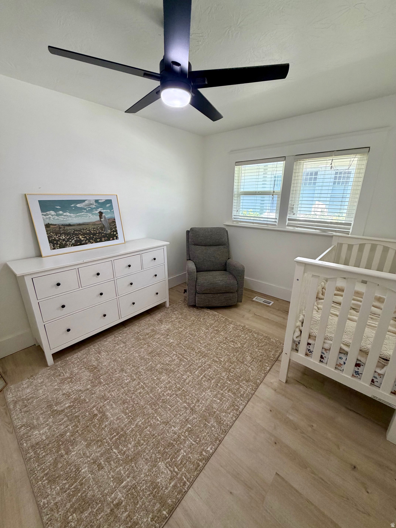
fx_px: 214
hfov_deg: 85.7
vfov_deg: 102.1
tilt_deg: -17.5
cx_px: 198
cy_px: 264
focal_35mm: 14
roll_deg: -0.2
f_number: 2.2
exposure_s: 1/120
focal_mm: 2.22
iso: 200
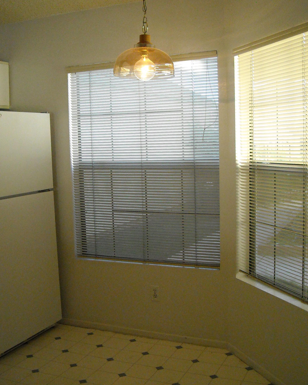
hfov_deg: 35.7
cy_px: 193
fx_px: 479
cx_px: 156
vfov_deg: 43.8
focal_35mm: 42
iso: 496
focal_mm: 5.7
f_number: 2.8
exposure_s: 1/250
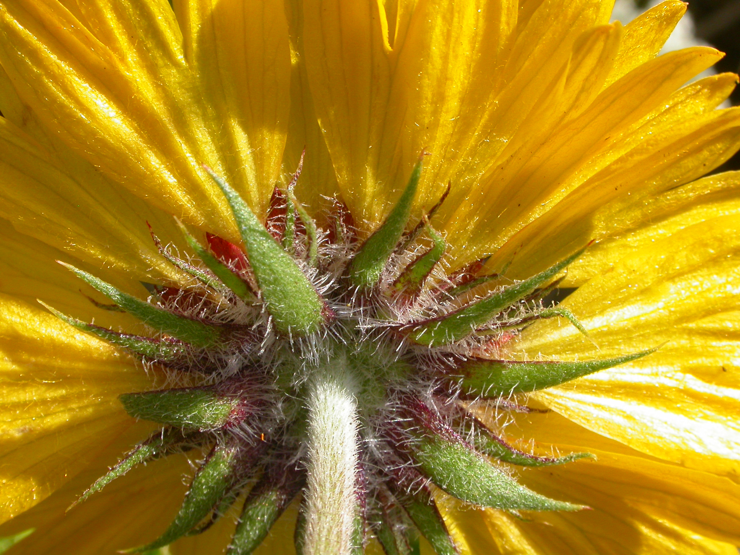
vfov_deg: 18.9
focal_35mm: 78
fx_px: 1667
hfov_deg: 25.0
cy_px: 278
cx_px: 370
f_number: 7.9
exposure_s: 1/228
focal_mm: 16.2
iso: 100
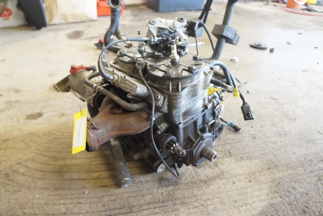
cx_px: 162
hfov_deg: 67.4
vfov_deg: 47.9
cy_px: 108
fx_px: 242
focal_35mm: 27
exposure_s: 1/60
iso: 3200
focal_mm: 18
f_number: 3.5
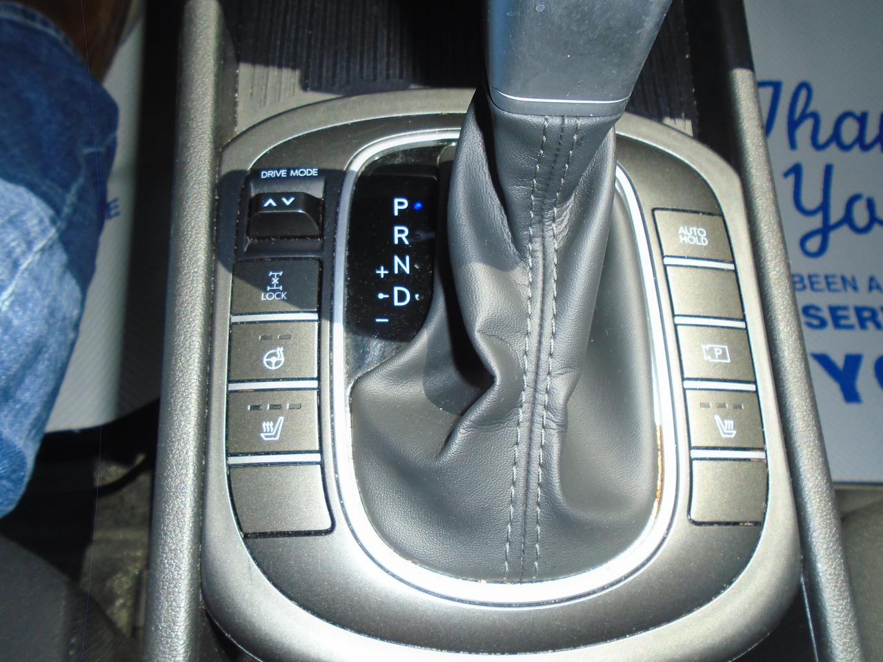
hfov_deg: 67.3
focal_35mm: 26
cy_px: 331
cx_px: 442
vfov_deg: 53.1
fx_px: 663
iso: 100
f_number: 3.2
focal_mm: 4.6
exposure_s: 1/640
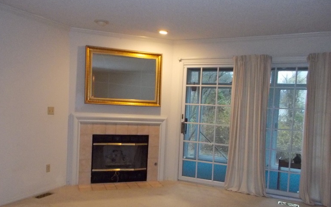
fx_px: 289
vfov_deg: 39.3
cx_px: 169
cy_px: 121
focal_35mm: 32
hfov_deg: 59.6
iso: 800
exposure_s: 1/30
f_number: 3.3
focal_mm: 4.1
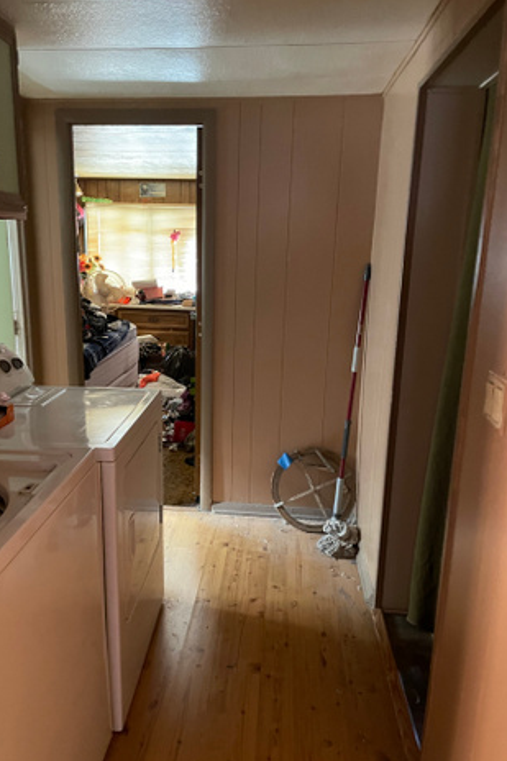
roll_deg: -1.4
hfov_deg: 46.3
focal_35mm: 28
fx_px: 592
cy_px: 387
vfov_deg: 65.5
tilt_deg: -14.2
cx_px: 220
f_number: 1.6
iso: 640
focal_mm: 4.2
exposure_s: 1/30
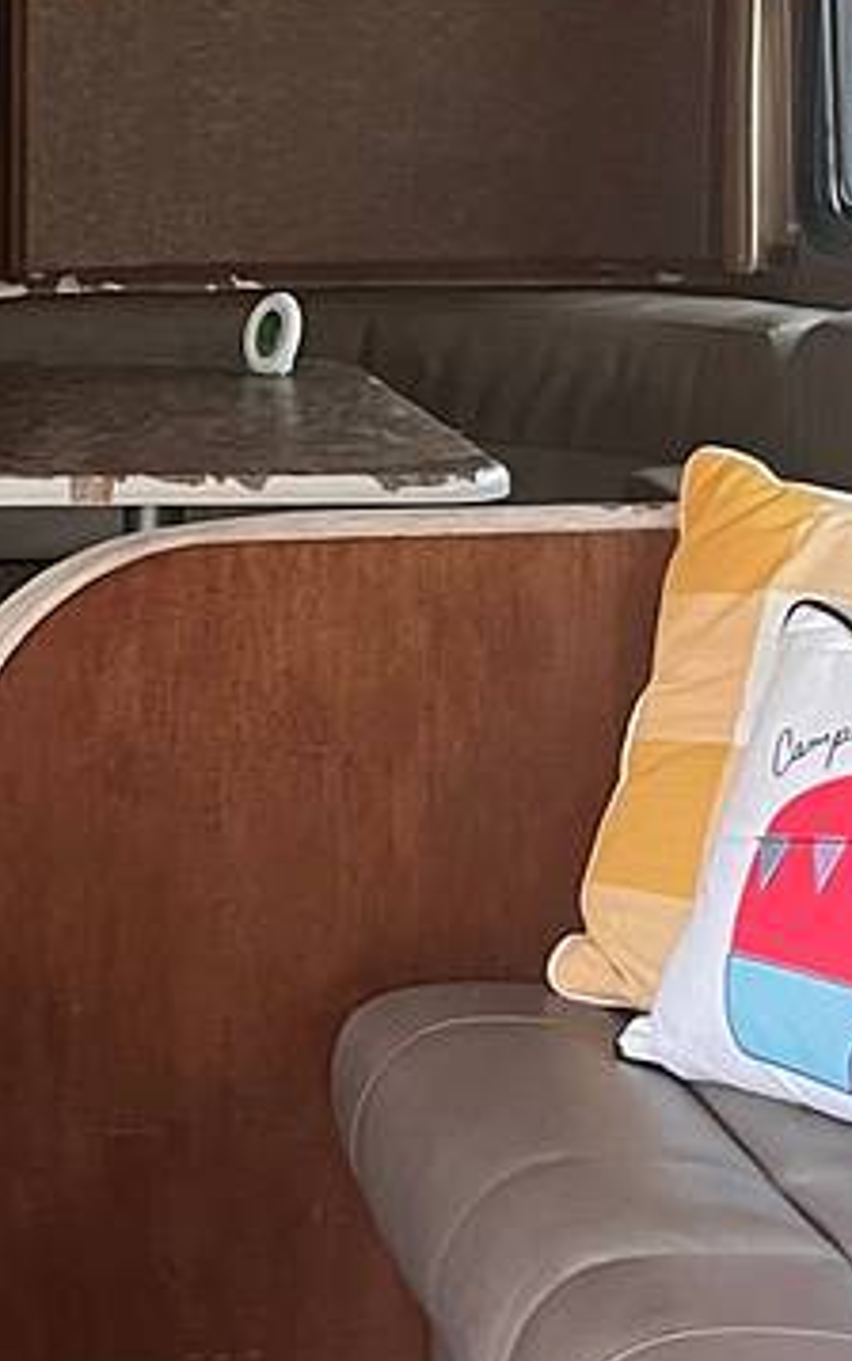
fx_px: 2858
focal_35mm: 77
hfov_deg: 16.0
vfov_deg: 26.6
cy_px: 403
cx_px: -297
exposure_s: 1/60
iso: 500
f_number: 1.5
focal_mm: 5.7
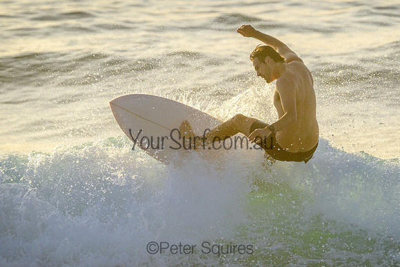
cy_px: 136
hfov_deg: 2.9
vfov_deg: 1.9
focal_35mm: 720
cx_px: 272
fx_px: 8006
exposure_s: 1/2000
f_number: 10
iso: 800
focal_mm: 530
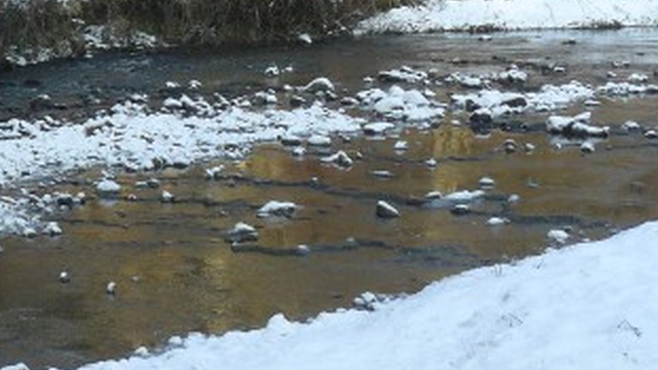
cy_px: 4
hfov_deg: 21.7
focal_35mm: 97
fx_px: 1693
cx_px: 140
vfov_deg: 12.3
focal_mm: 6
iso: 100
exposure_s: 1/160
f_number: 4
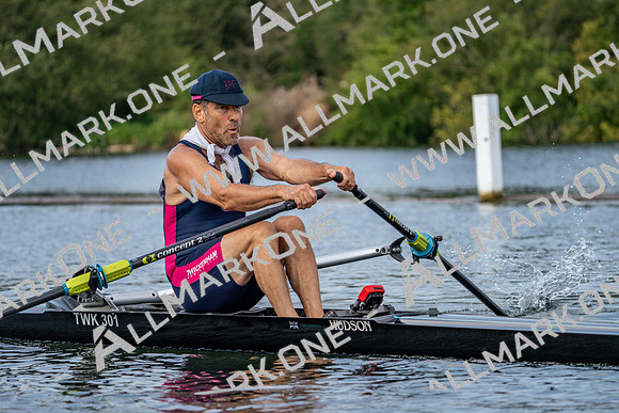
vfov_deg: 6.9
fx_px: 3440
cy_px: 206
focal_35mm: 200
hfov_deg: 10.3
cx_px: 310
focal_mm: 200
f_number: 5.6
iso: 400
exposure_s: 1/1600
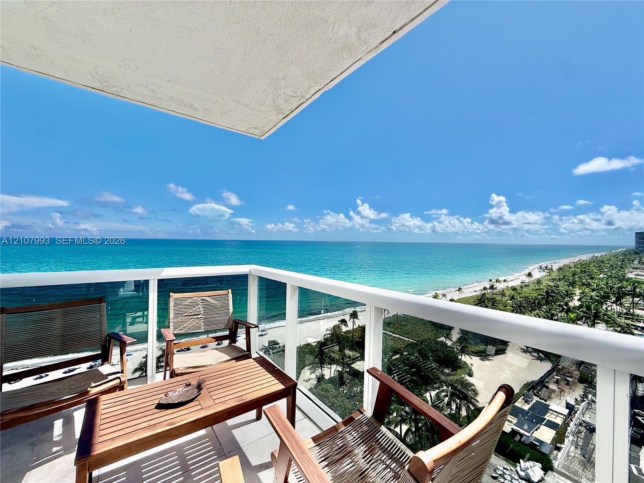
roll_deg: +0.0
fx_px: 260
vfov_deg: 85.7
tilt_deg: -0.1
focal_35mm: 14
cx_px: 322
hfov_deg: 102.1
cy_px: 242
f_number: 2.2
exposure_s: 1/3891
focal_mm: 2.22
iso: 50
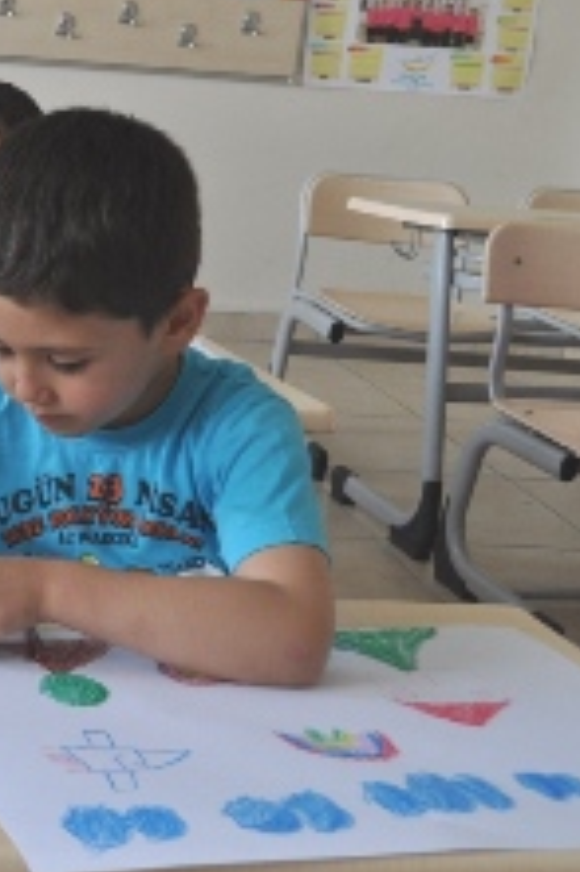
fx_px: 1767
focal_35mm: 73
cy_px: 383
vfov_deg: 27.7
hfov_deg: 17.5
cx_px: -162
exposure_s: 1/90
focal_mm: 24
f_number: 4.8
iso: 400
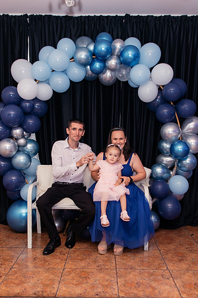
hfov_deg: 36.2
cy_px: 149
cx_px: 103
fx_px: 302
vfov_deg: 52.3
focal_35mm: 37
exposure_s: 1/250
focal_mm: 24
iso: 2000
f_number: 3.5
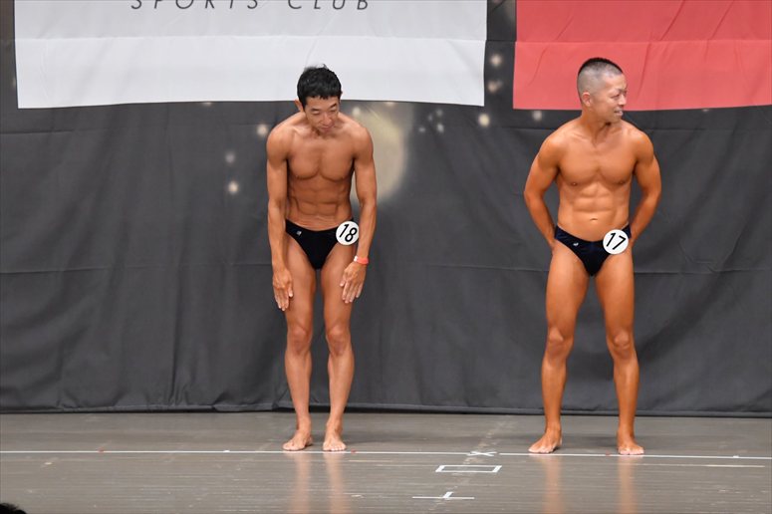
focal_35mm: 217
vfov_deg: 6.3
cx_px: 386
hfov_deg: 9.5
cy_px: 257
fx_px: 4651
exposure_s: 1/400
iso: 6400
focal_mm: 145
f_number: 5.6
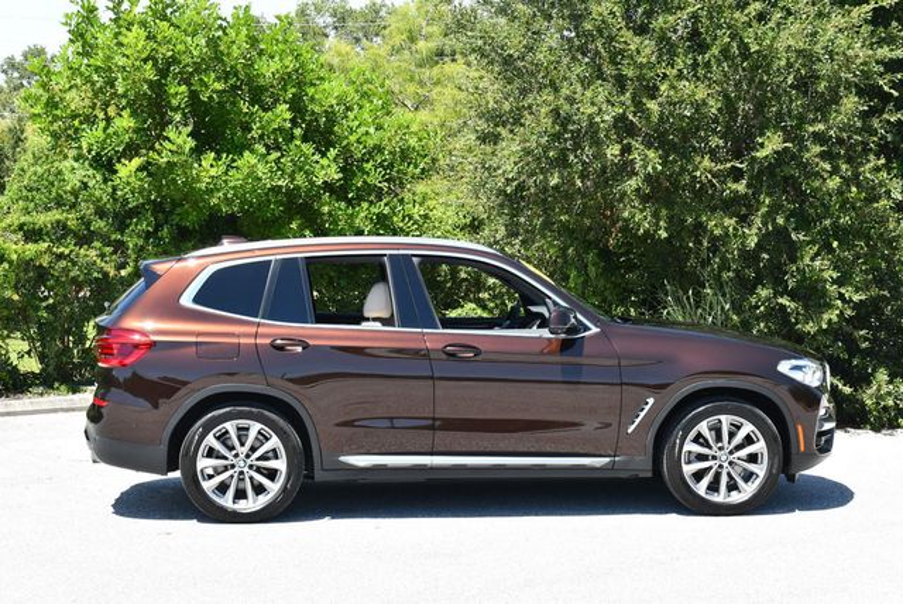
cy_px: 302
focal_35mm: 70
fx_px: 1757
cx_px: 452
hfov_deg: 28.8
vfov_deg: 19.5
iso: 200
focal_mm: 35
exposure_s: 1/250
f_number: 6.3
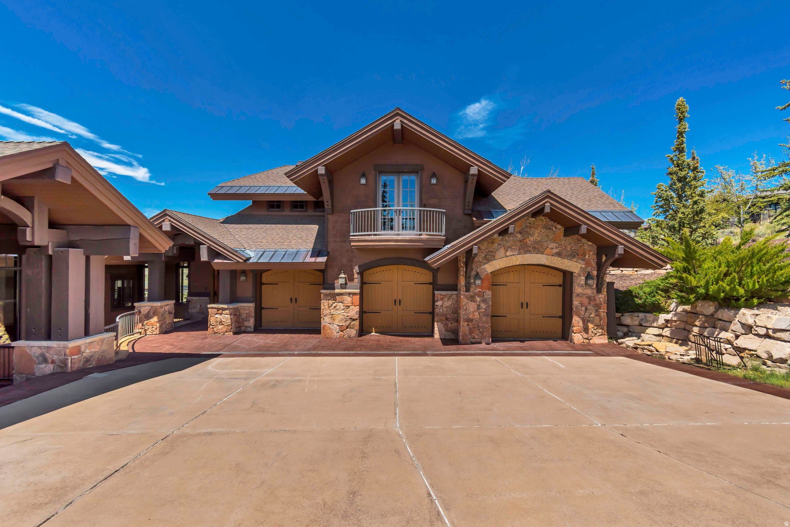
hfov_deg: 100.4
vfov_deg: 77.3
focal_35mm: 15
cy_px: 264
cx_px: 395
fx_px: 329
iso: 100
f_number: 4.5
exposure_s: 1/1000
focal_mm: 10
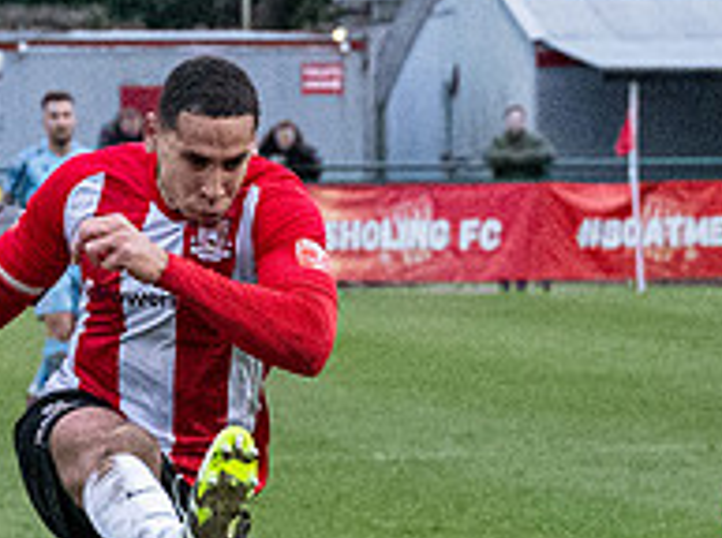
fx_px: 11221
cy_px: 294
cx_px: -175
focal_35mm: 539
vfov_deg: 2.8
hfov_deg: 3.7
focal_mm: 70
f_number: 4
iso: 5000
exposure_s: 1/1250
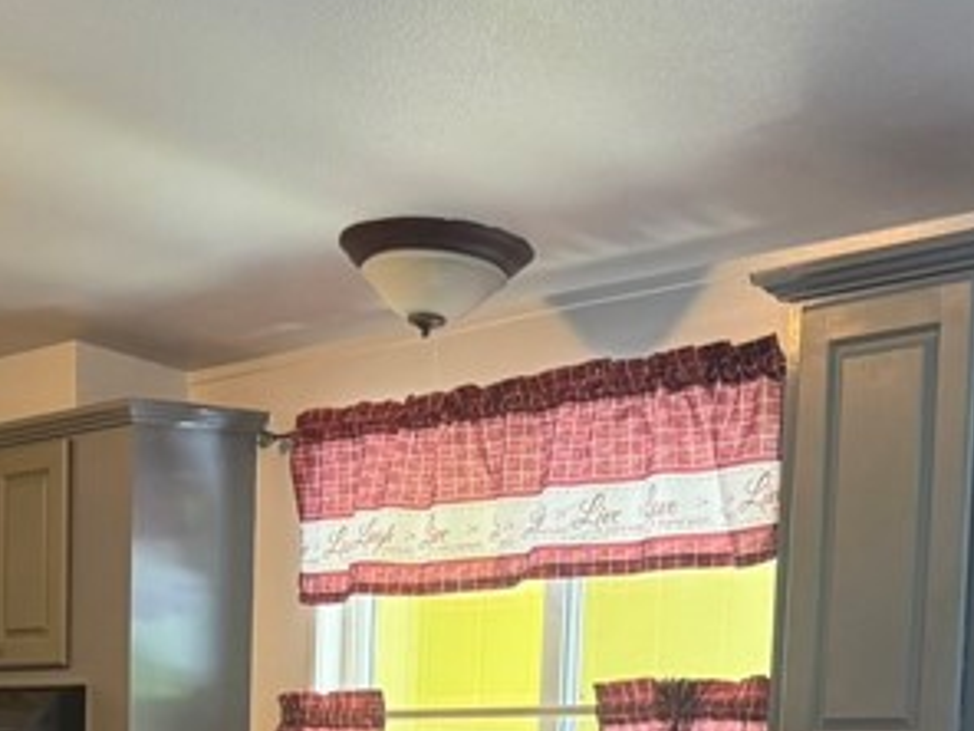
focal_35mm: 83
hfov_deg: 22.6
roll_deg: -1.1
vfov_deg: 16.5
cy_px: 1021
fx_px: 2335
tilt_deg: -7.8
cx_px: -3
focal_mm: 6.76
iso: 250
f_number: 1.78
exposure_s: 1/60
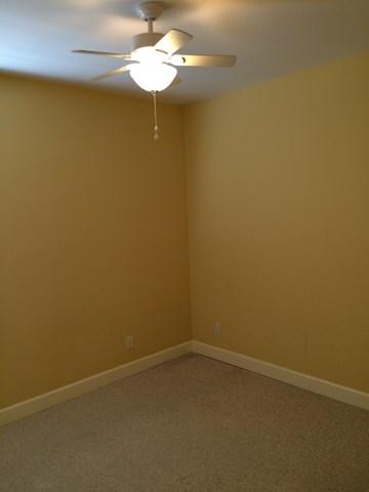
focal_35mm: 29
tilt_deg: -6.2
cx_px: 184
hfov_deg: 48.2
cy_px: 246
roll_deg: +3.8
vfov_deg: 61.7
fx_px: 412
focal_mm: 4.15
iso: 64
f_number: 2.2
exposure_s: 1/30
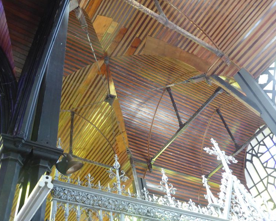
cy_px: 110
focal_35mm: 36
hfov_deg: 50.3
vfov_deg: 41.2
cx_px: 134
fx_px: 294
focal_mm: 5.8
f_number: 3.6
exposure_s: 1/13
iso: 400
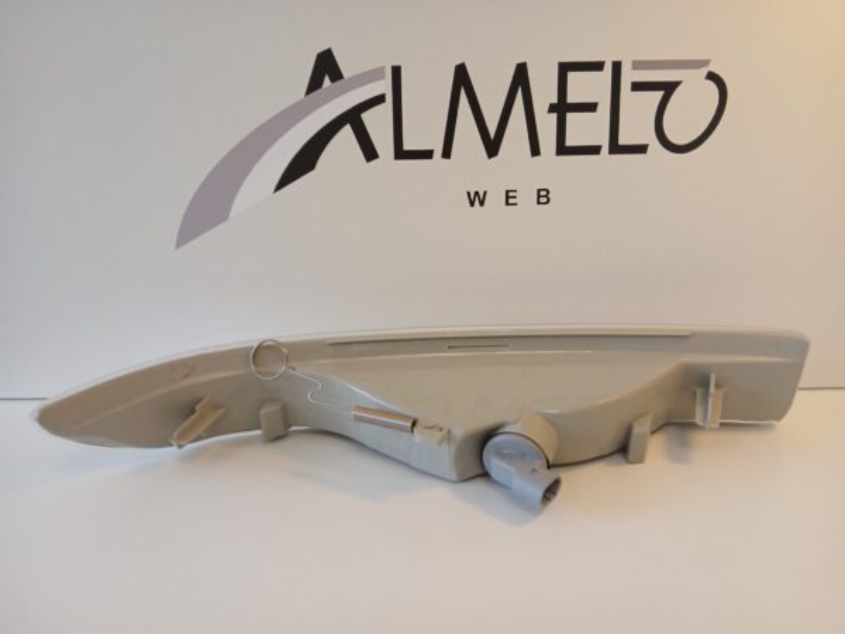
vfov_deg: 53.1
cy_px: 317
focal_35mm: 26
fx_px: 635
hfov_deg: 67.3
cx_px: 422
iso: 50
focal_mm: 3.98
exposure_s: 1/50
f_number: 1.8
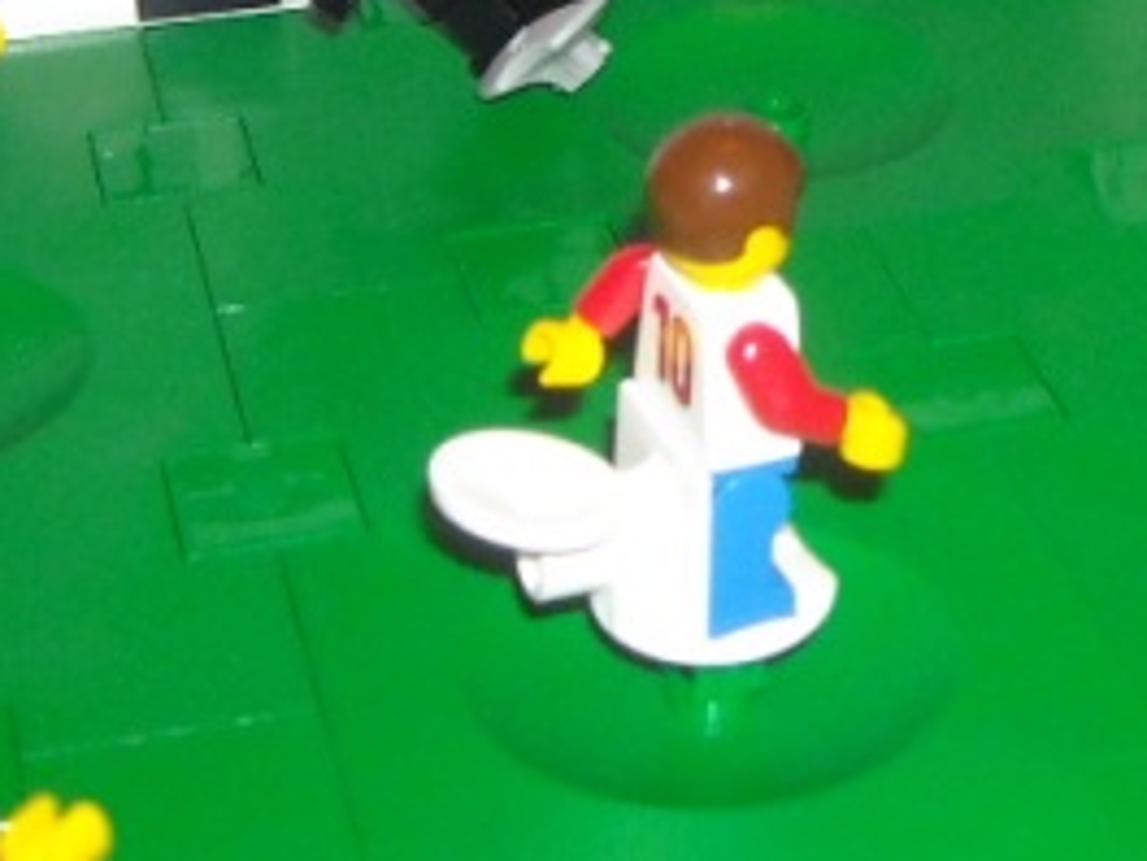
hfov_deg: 18.3
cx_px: 1017
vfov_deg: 13.7
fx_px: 3512
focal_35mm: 106
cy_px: -100
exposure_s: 1/60
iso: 200
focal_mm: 5.7
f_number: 2.8
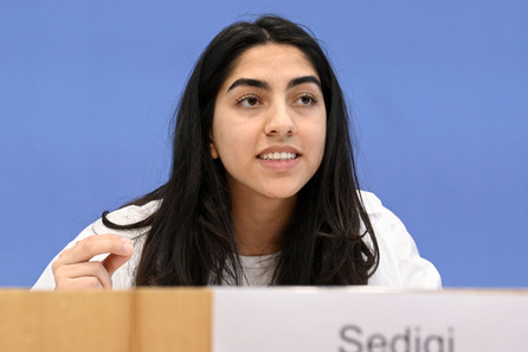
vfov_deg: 13.8
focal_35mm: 99
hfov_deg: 20.6
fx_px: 1451
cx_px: 266
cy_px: 175
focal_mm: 98
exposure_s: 1/640
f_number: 5
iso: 4000
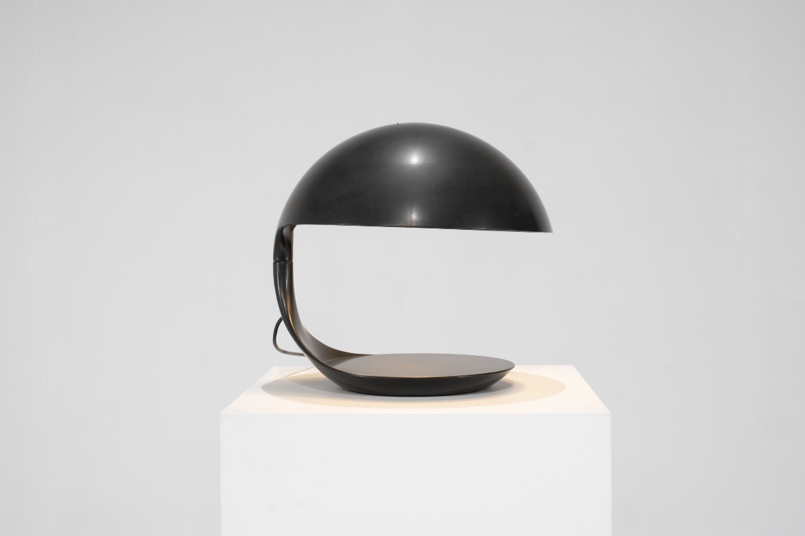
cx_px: 402
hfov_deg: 37.5
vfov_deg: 25.5
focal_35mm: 53
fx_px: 1185
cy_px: 268
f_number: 11
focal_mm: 35
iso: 400
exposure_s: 1/10
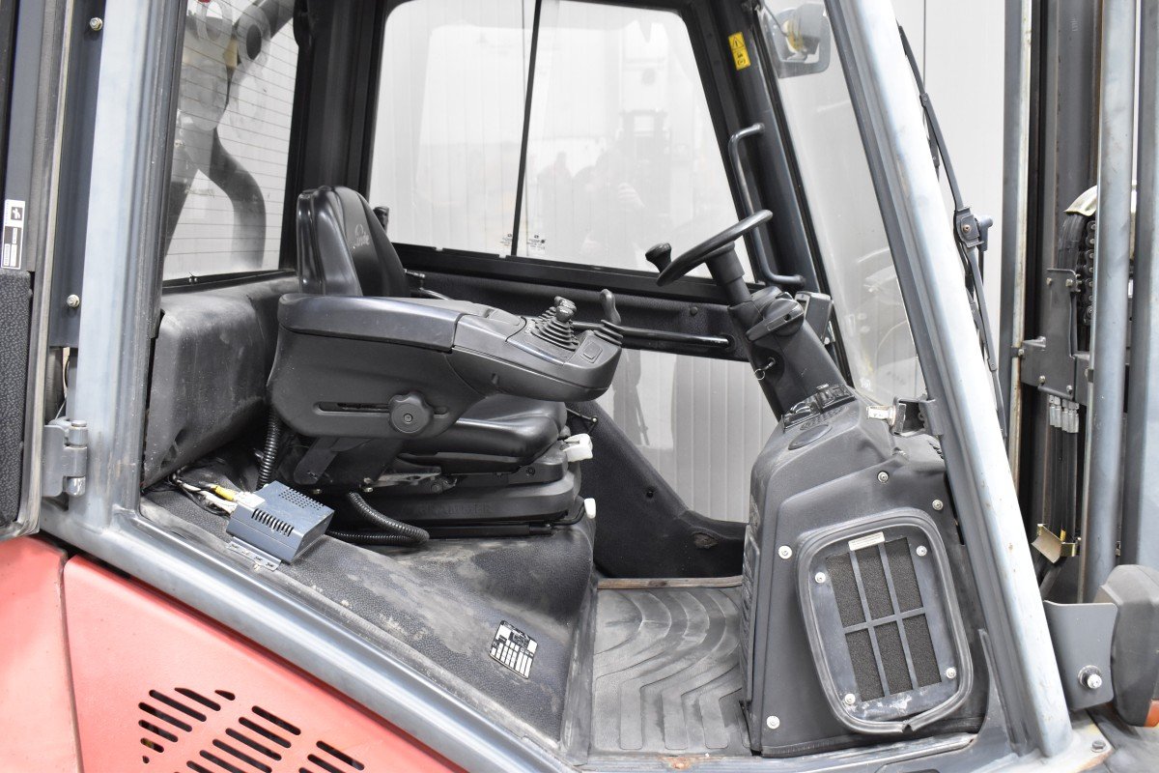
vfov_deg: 40.0
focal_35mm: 33
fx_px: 1062
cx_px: 580
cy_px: 386
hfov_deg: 57.2
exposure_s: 1/13
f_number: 4.5
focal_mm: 22
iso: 1600
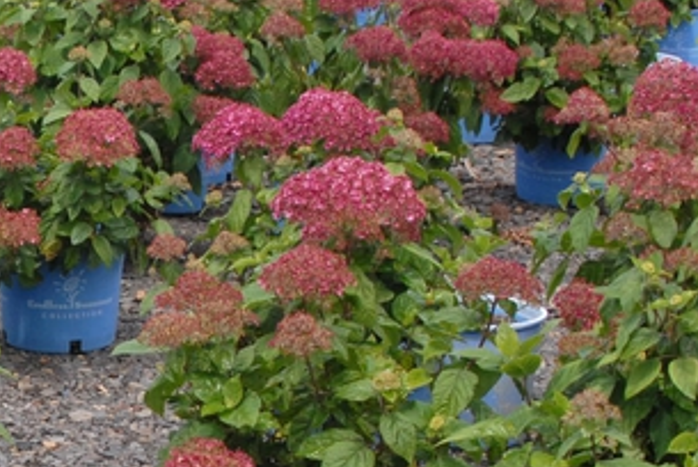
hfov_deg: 14.0
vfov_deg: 9.7
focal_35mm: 141
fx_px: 2736
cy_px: 448
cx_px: -192
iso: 400
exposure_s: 1/320
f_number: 9
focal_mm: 28
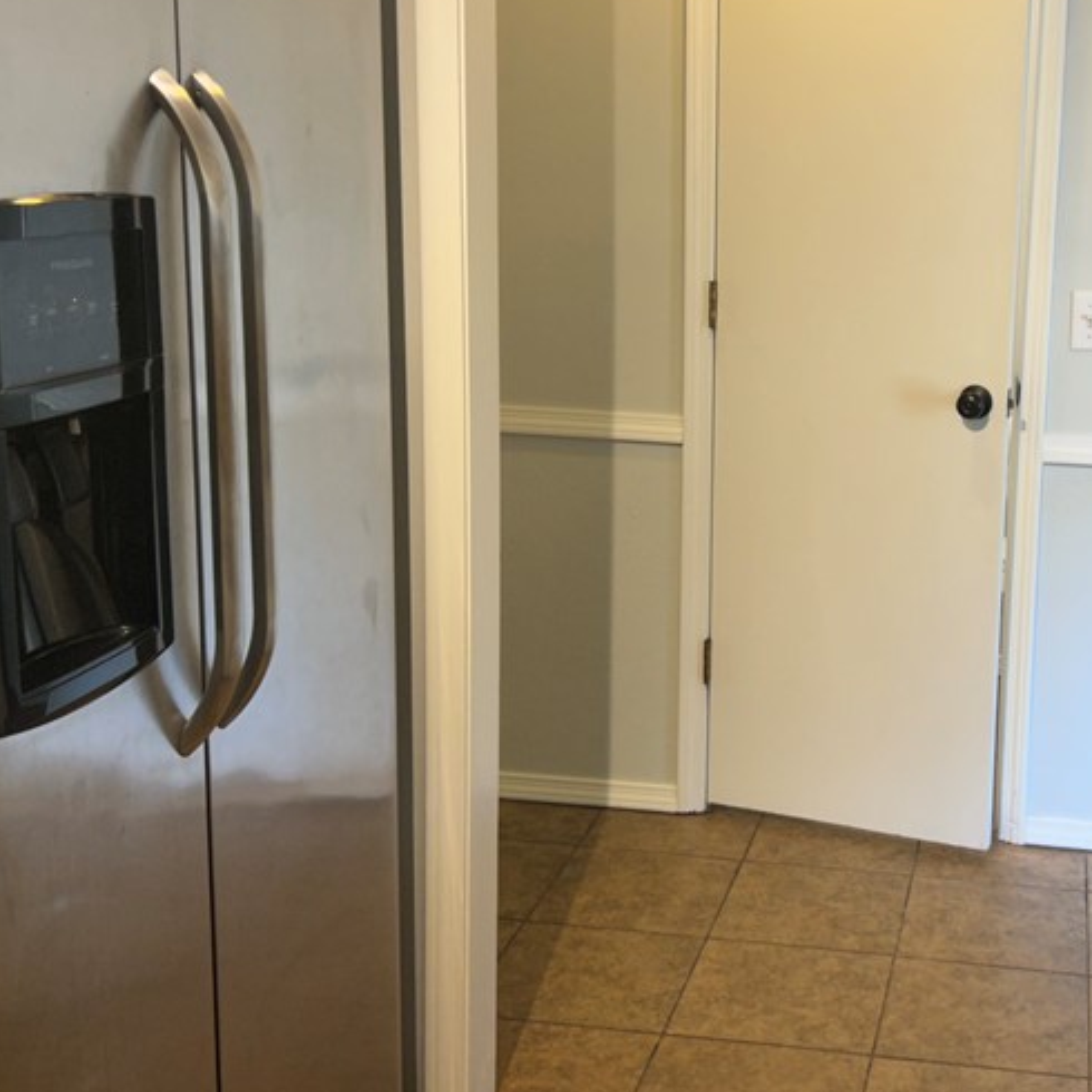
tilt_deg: -10.3
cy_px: 466
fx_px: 1713
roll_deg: -2.1
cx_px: 802
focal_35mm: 48
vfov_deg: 35.3
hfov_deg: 34.7
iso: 100
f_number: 1.5
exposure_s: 1/60
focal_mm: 5.7
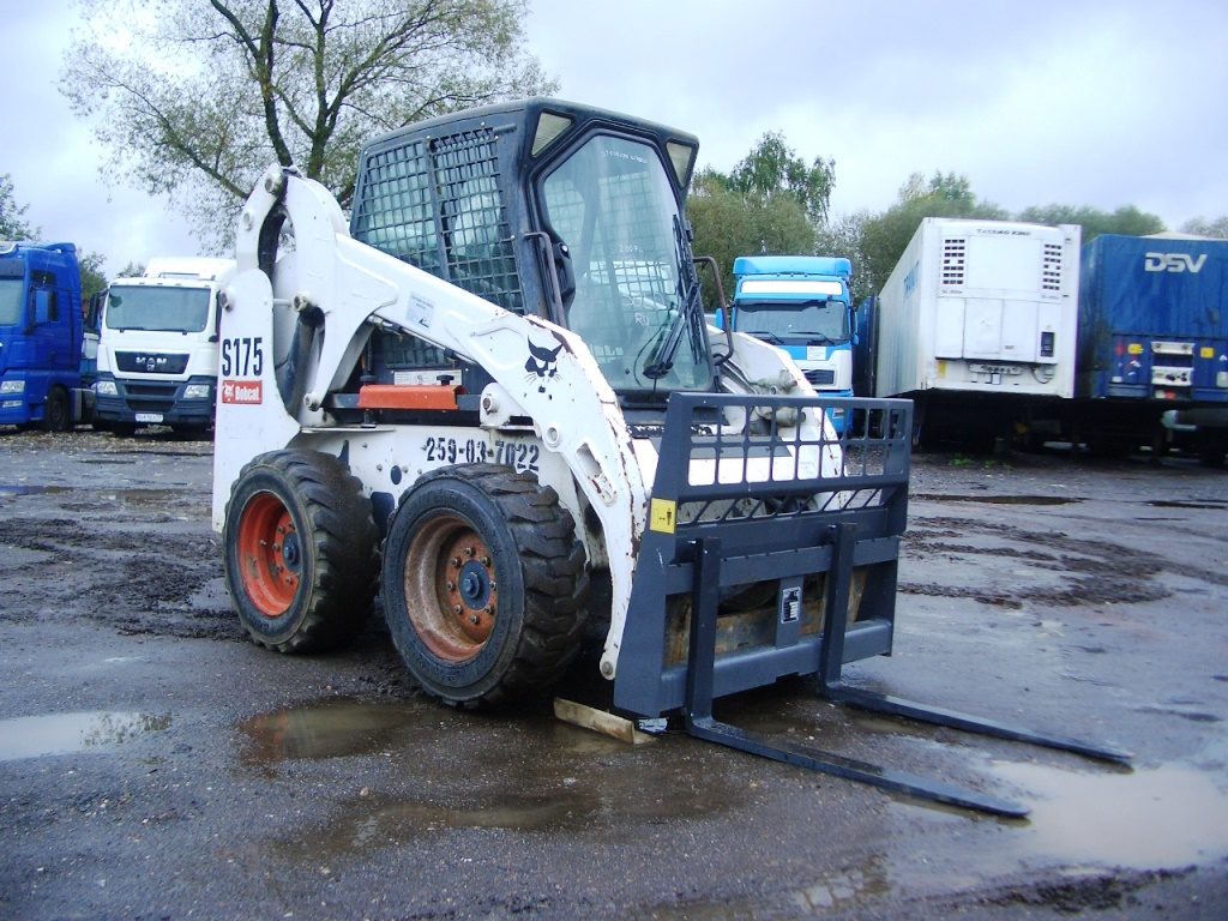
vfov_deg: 40.7
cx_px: 614
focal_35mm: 35
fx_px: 1242
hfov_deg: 52.6
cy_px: 460
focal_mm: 5.8
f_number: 2.6
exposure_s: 1/125
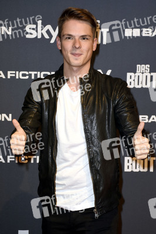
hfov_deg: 14.7
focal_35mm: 93
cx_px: 78
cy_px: 117
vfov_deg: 21.9
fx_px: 606
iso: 640
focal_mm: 62
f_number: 6.3
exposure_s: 1/160
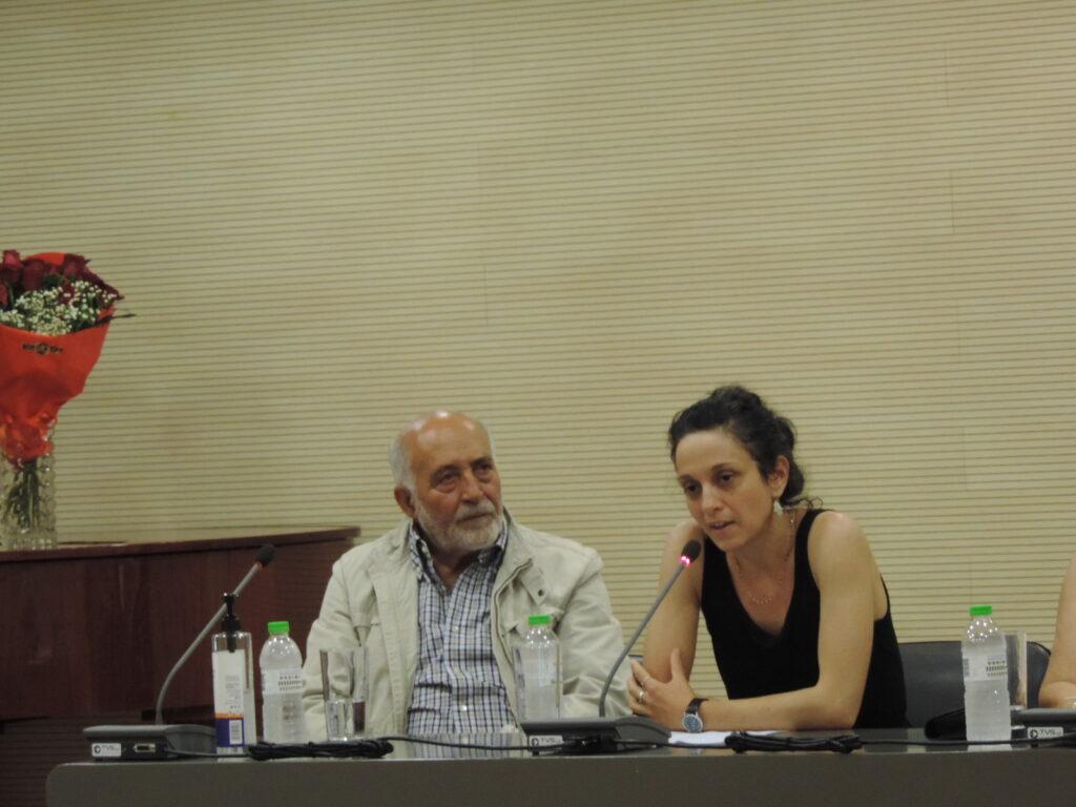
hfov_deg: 11.6
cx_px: 538
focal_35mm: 170
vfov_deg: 8.7
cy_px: 404
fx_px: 5284
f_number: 4.5
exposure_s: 1/30
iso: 720
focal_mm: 30.3
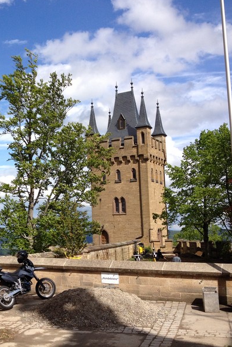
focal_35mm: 49
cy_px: 172
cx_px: 26
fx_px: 474
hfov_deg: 26.7
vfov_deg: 40.3
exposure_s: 1/1842
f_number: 2.4
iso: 50
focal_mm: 4.28
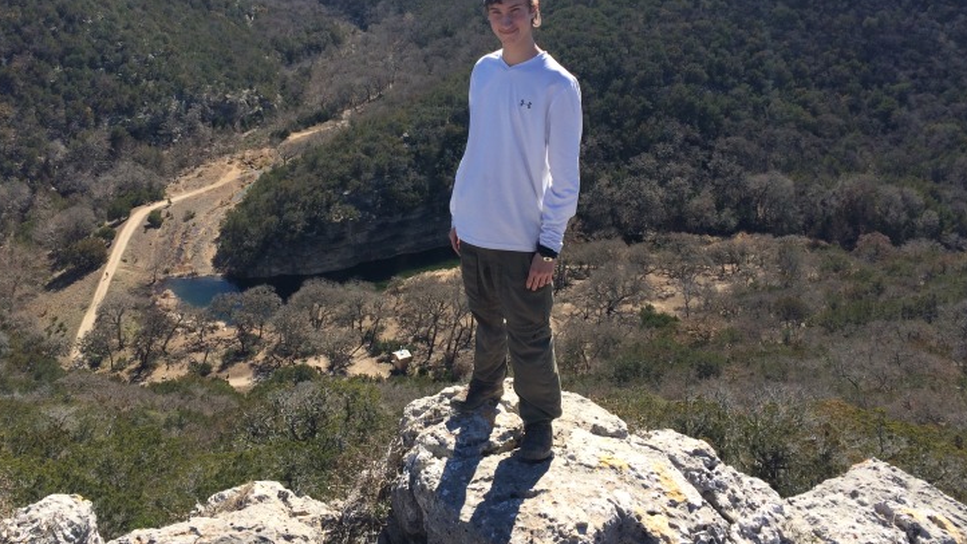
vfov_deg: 33.5
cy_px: 196
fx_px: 897
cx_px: 446
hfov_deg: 56.6
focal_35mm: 35
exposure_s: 1/1282
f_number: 2.2
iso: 32
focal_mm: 4.15
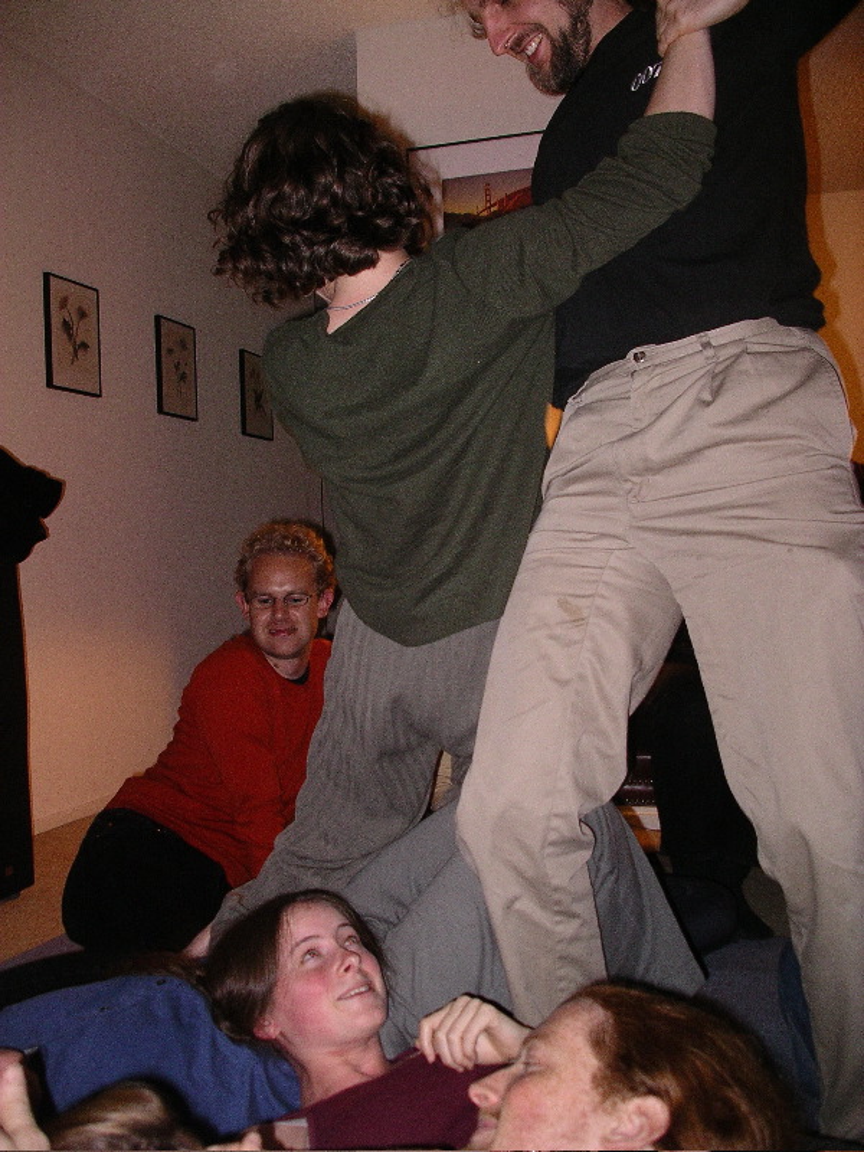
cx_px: 432
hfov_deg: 38.7
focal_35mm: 37
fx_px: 1231
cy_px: 576
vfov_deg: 50.1
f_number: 2.8
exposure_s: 1/40
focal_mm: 7.8
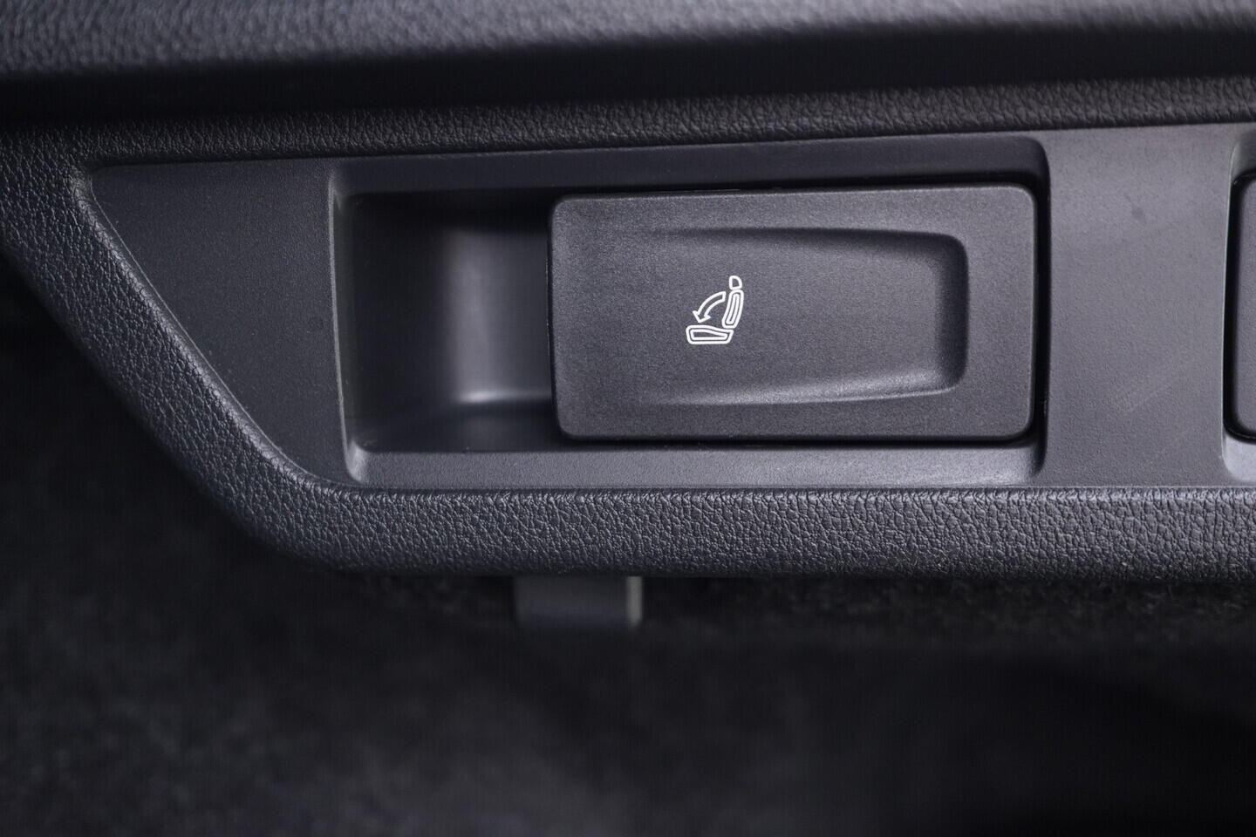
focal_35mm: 36
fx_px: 1256
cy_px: 418
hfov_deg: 53.1
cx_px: 628
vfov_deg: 36.9
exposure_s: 1/40
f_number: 2.8
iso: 1250
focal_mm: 24
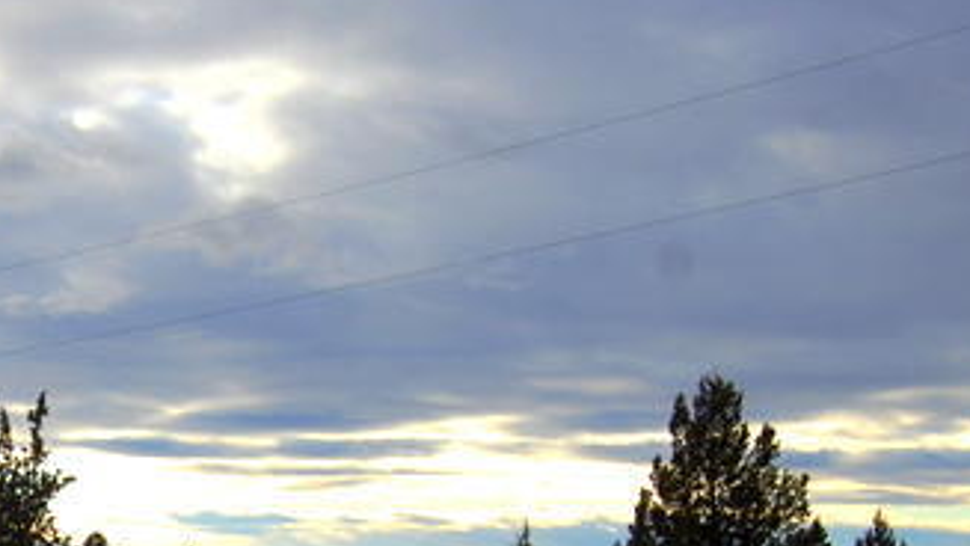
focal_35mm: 100
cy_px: 677
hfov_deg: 20.9
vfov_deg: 11.8
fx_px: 2572
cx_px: 107
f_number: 5.6
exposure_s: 1/500
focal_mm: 26
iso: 200
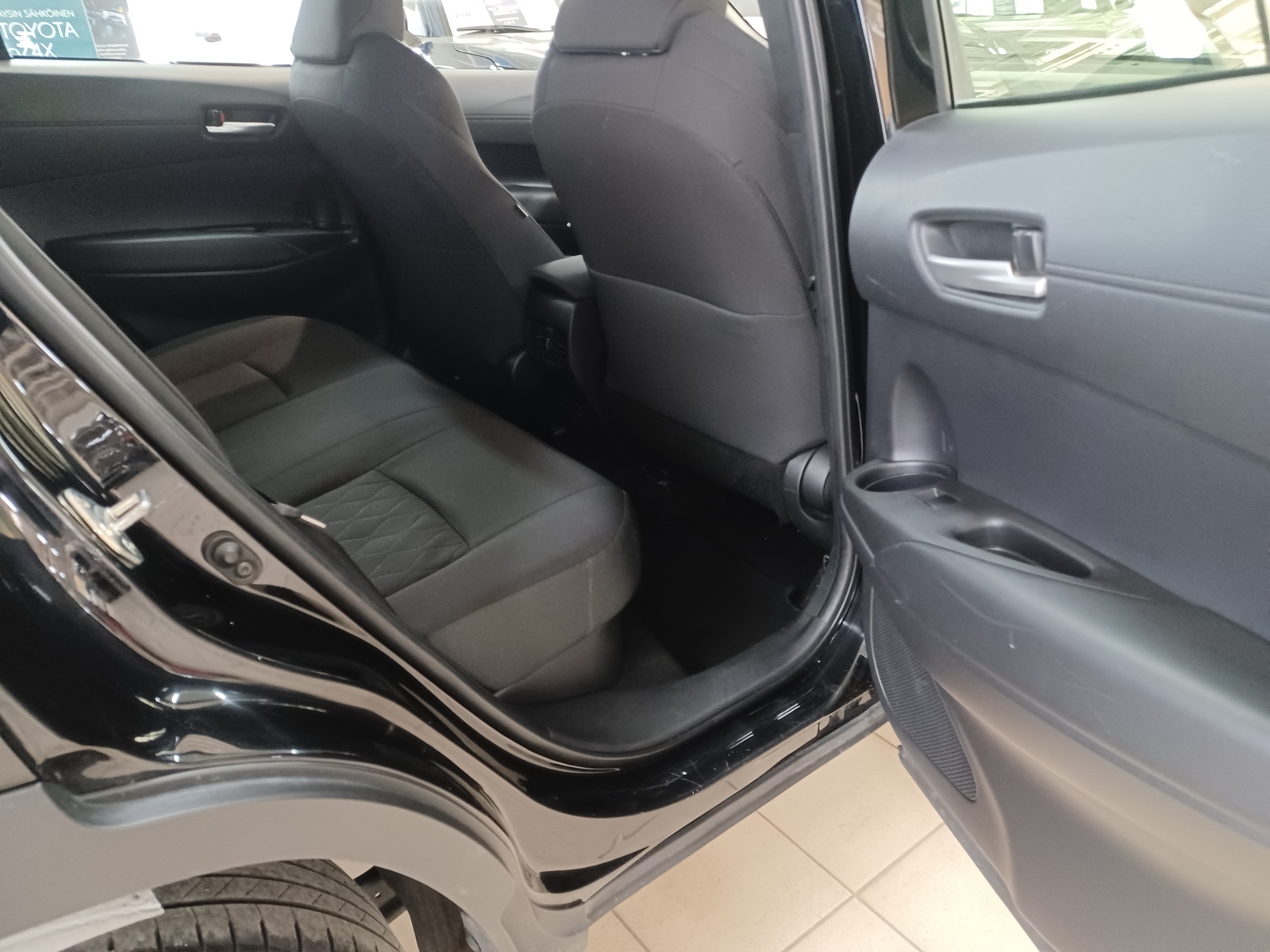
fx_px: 917
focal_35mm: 25
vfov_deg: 54.9
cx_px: 635
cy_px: 476
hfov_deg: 69.4
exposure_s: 1/25
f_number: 1.8
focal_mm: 4.6
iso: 800
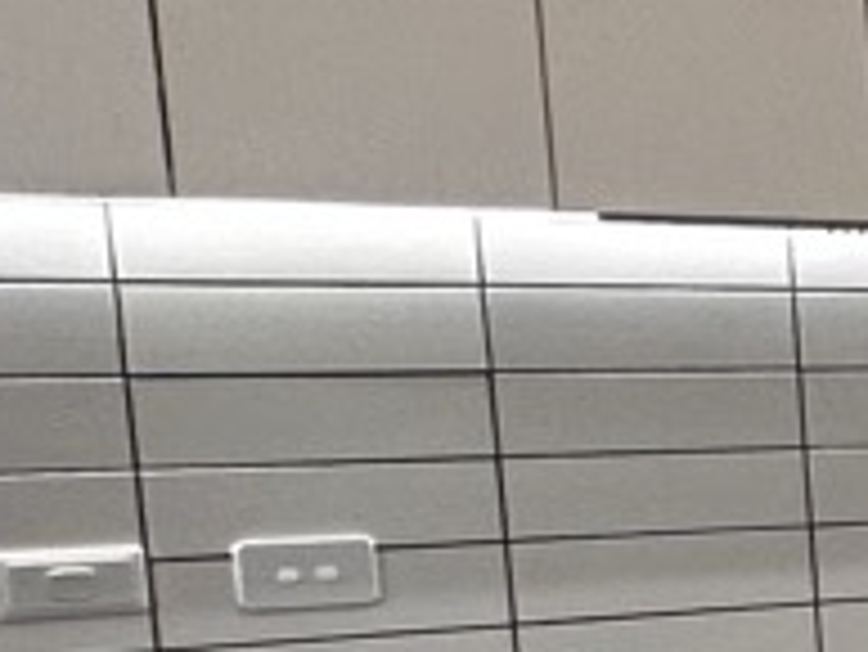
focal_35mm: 93
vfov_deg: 15.7
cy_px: 580
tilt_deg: -6.6
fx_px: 2333
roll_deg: -1.1
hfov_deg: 11.9
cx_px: 2528
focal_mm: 2.22
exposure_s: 1/100
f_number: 2.2
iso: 80
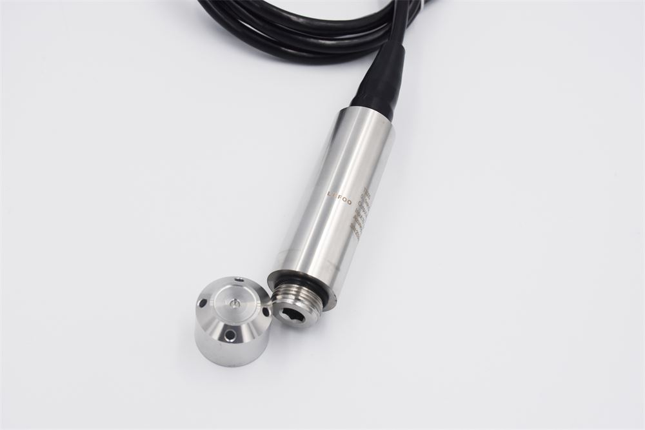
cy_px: 215
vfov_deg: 26.5
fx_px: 913
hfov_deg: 38.9
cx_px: 322
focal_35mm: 51
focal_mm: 34
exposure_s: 1/500
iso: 500
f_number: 8
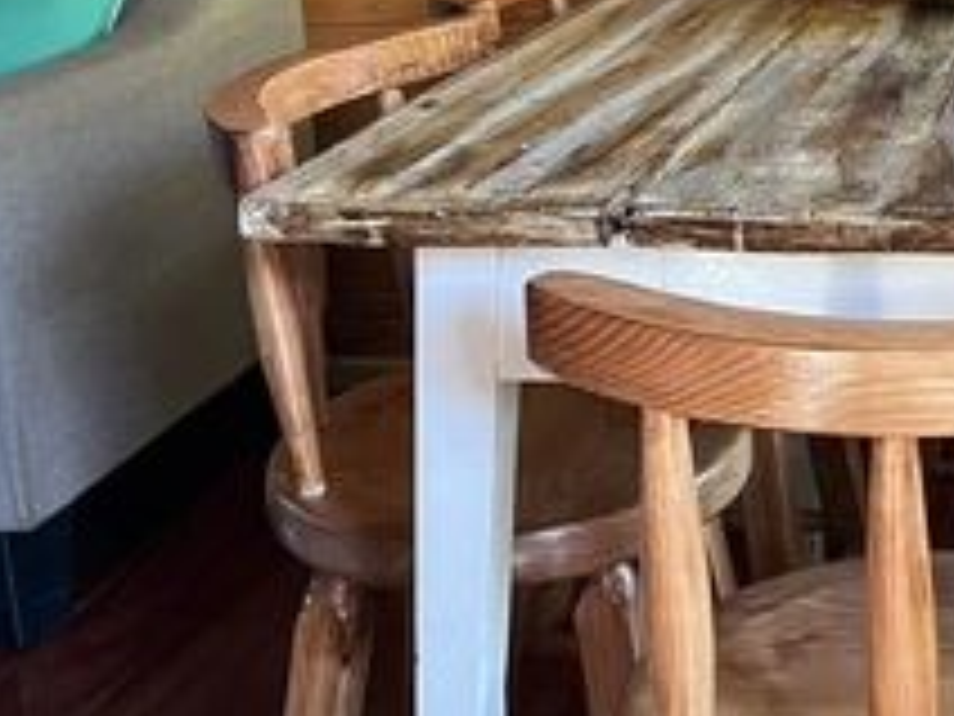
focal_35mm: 54
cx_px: 864
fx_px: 1488
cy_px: 23
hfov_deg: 33.6
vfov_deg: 25.8
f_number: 1.5
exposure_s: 1/60
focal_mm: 5.7
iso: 500
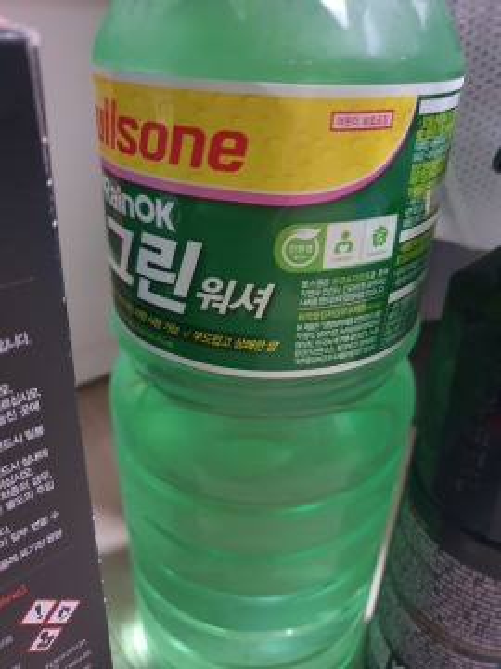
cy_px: 334
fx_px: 502
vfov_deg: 67.3
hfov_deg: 53.1
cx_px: 250
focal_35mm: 26
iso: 500
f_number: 1.5
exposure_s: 1/11
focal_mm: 4.3
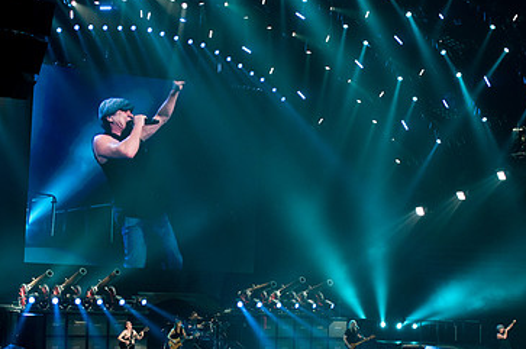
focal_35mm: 84
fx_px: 1223
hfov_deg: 24.3
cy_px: 214
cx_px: 245
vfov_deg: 16.2
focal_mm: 35
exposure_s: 1/320
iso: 800
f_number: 4
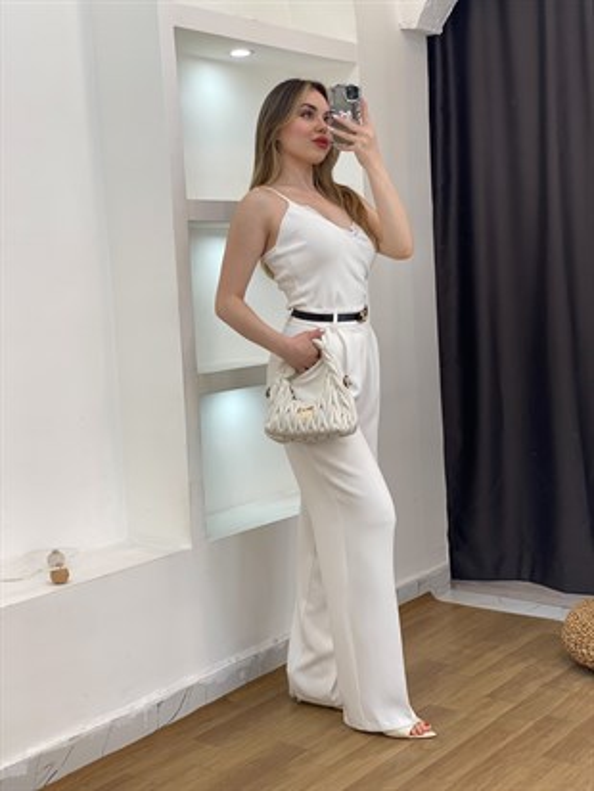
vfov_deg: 36.8
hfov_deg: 28.0
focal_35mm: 52
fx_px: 1189
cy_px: 396
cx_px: 297
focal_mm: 6
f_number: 2
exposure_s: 1/100
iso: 50
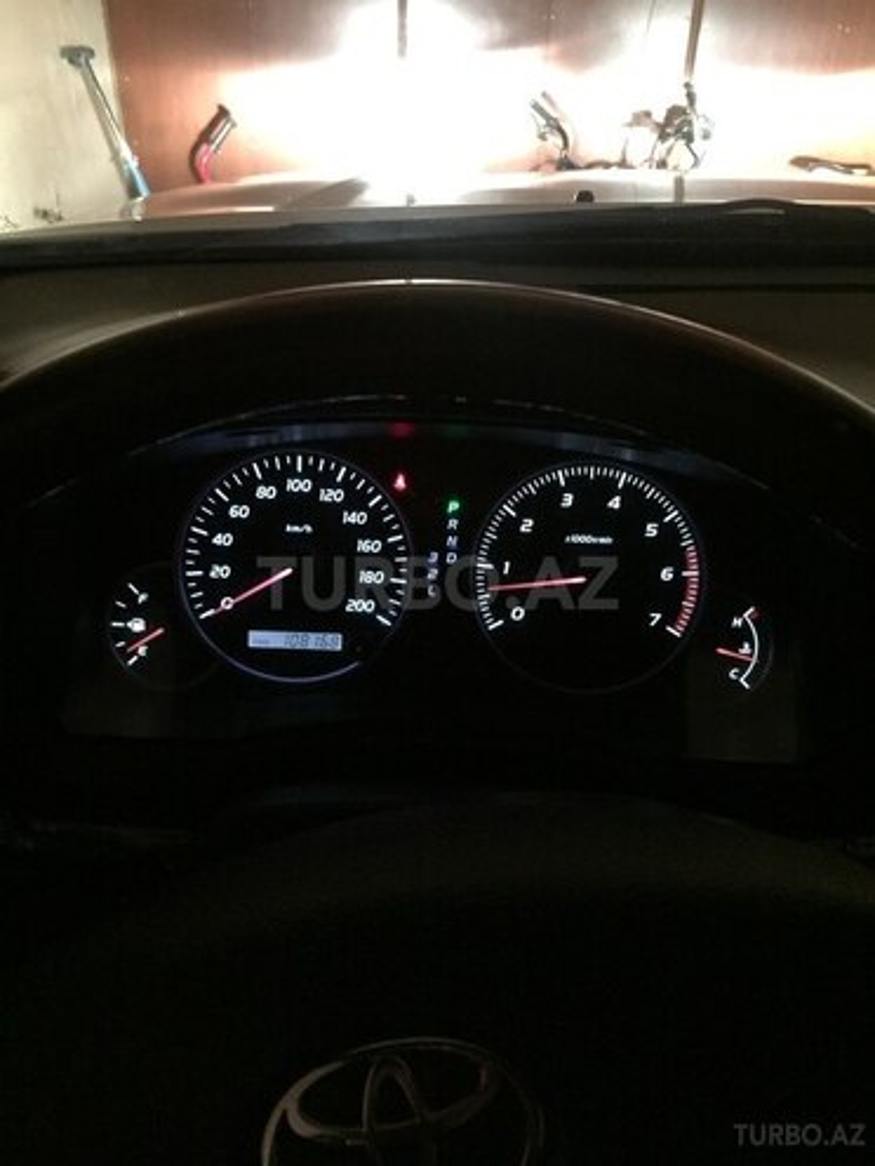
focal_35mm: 29
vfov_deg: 61.7
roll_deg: -1.6
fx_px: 977
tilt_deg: -31.8
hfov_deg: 48.2
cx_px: 438
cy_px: 583
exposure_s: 1/17
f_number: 2.2
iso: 800
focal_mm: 4.15
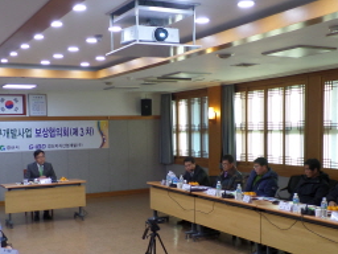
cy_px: 169
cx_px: 145
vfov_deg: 31.9
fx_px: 439
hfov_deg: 42.0
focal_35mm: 45
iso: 120
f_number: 2.8
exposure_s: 1/30
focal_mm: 4.1
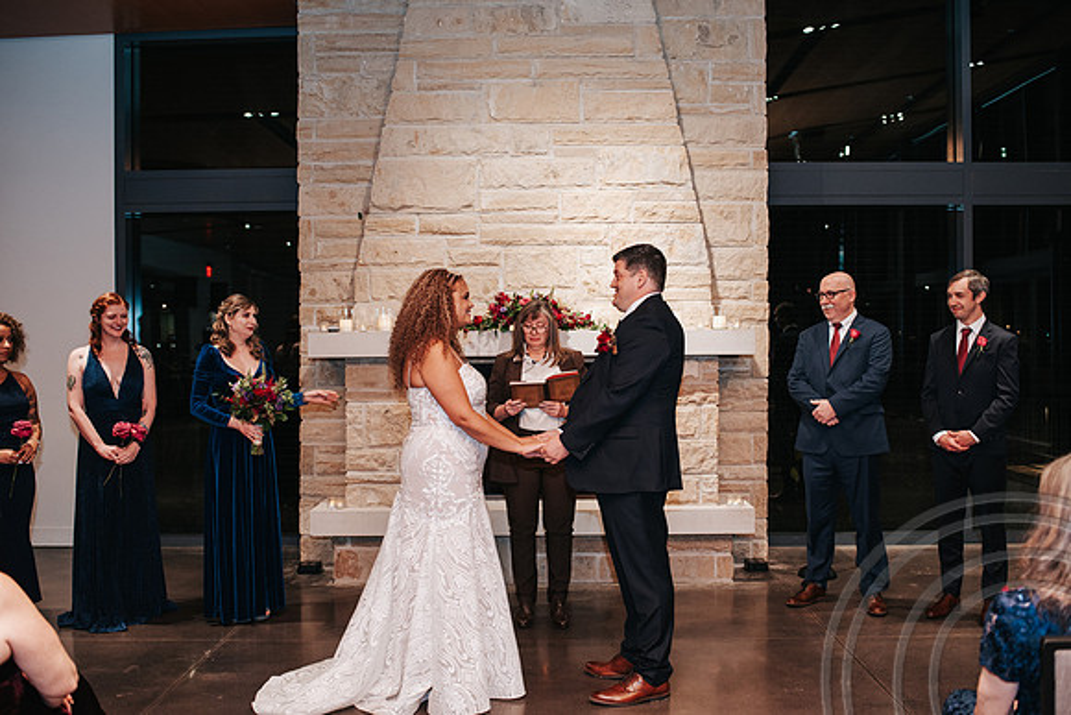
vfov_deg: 37.7
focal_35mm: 35
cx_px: 536
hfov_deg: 54.2
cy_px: 358
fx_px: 1046
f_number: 2.8
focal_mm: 35
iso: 1000
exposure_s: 1/200
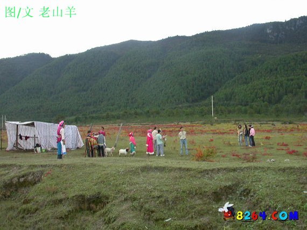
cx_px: 154
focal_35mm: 38
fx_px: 337
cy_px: 115
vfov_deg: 37.7
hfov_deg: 49.0
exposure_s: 1/132
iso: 100
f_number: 5.3
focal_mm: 7.85
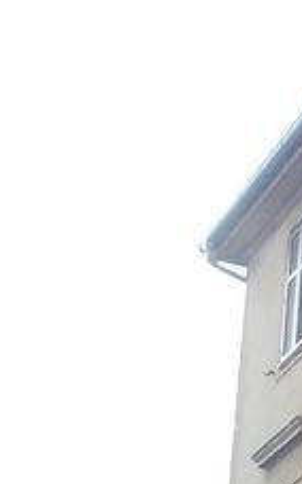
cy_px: 418
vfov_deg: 19.0
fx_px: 1426
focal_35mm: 108
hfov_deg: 10.3
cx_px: 755
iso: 80
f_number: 3.3
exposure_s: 1/160
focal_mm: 4.1
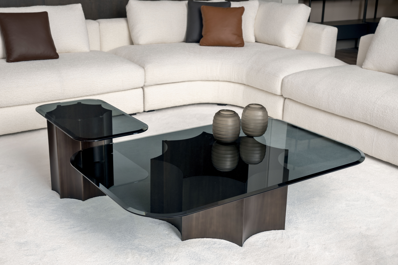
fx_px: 509
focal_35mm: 46
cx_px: 199
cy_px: 132
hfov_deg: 42.7
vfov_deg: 29.2
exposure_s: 1/125
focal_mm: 46
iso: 64
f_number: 8
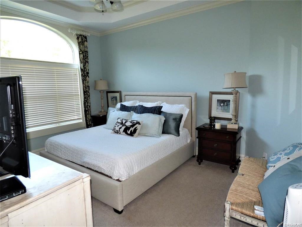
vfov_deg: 66.0
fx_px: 174
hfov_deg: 81.7
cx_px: 151
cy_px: 114
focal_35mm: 20
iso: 320
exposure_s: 1/60
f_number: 2.8
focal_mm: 3.58
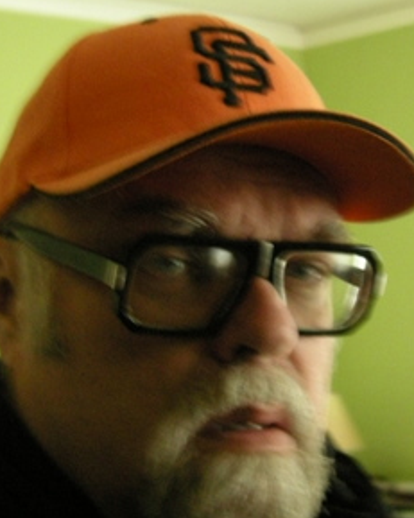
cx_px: 249
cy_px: 215
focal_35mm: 73
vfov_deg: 26.0
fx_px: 1119
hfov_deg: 20.9
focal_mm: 7.5
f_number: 2.7
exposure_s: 1/8
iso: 427
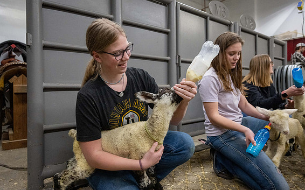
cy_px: 95
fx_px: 191
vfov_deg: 52.9
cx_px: 151
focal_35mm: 23
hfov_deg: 77.2
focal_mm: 22
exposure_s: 1/500
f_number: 4
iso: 8000
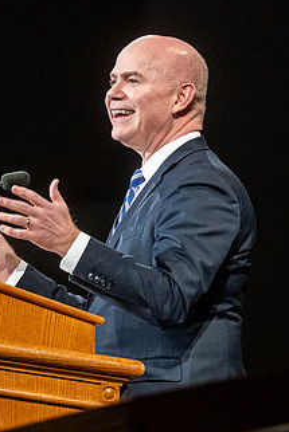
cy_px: 67
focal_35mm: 733
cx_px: -171
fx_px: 8816
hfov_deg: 1.9
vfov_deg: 2.8
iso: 1250
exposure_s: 1/200
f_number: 2.8
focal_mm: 200
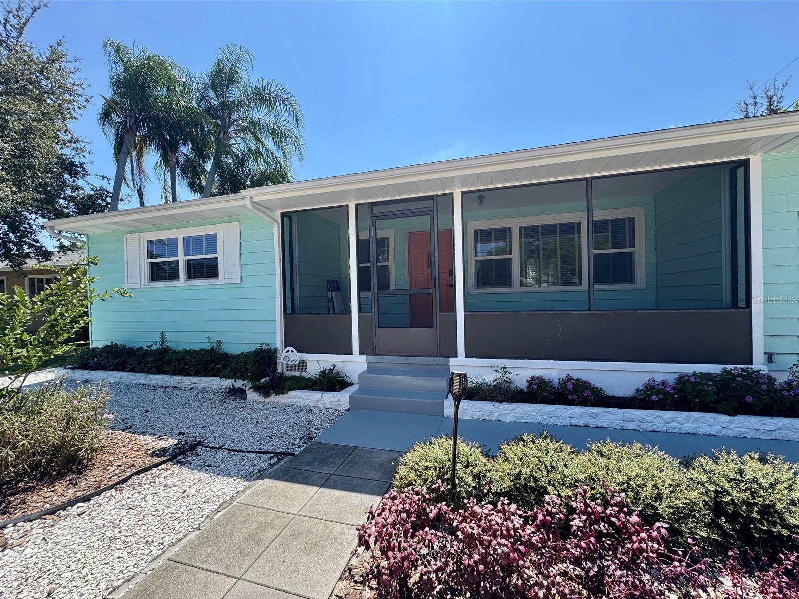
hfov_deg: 102.1
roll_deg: +1.3
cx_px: 400
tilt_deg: -0.9
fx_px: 323
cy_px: 300
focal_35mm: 14
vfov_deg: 85.7
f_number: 2.2
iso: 40
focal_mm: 2.22
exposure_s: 1/533
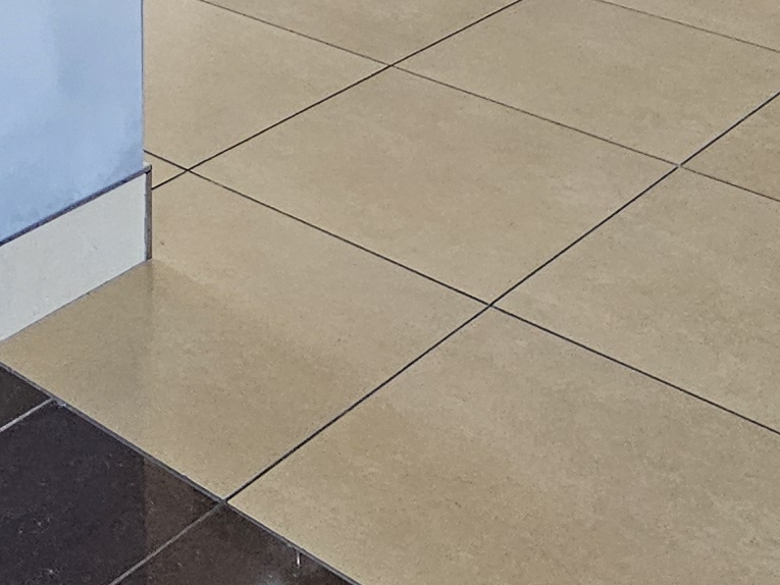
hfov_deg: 27.7
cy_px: -459
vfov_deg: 17.6
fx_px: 1532
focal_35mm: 68
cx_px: 113
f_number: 2.2
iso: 64
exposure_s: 1/50
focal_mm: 2.2
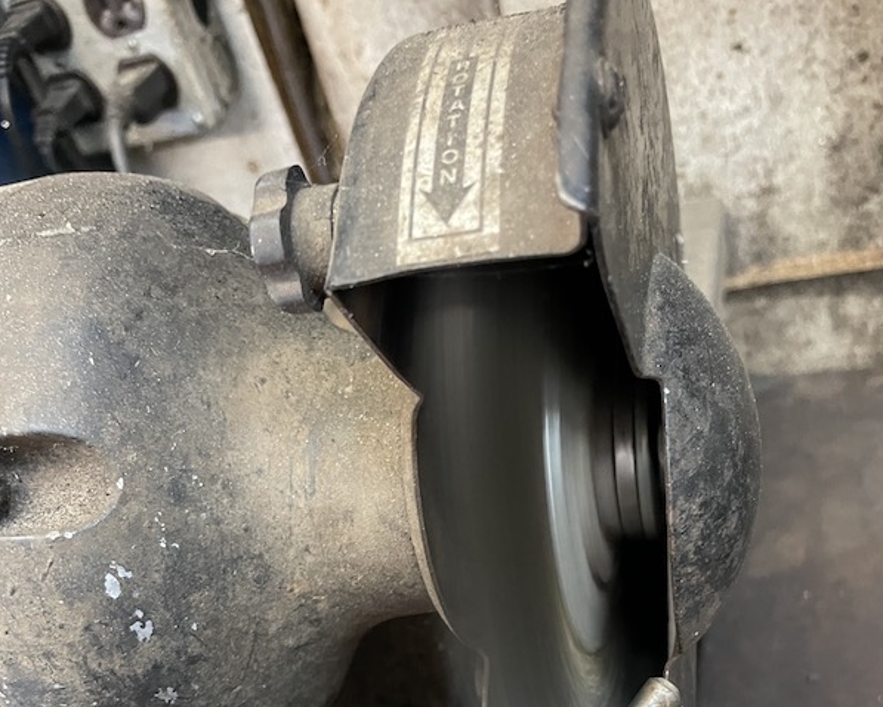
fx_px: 889
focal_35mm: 34
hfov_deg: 52.8
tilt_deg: -46.1
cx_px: 442
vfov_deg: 41.1
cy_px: 590
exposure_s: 1/40
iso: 500
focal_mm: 4.2
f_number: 1.6
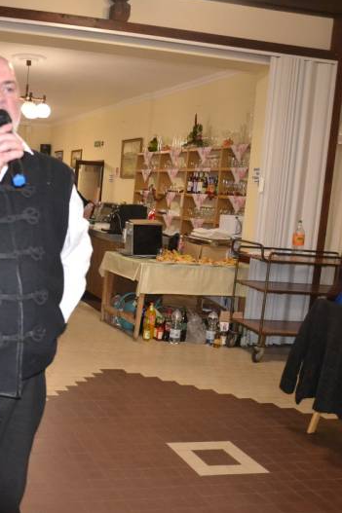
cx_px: -16
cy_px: 256
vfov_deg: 47.4
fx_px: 585
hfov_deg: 29.9
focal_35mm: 41
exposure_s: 1/60
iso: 2200
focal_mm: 18
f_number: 3.5
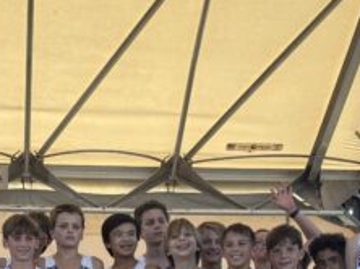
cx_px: 107
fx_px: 935
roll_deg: +0.1
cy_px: 334
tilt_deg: +6.7
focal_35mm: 90
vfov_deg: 15.7
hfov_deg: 21.7
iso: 50
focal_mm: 5.96
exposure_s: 1/724
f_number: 1.6
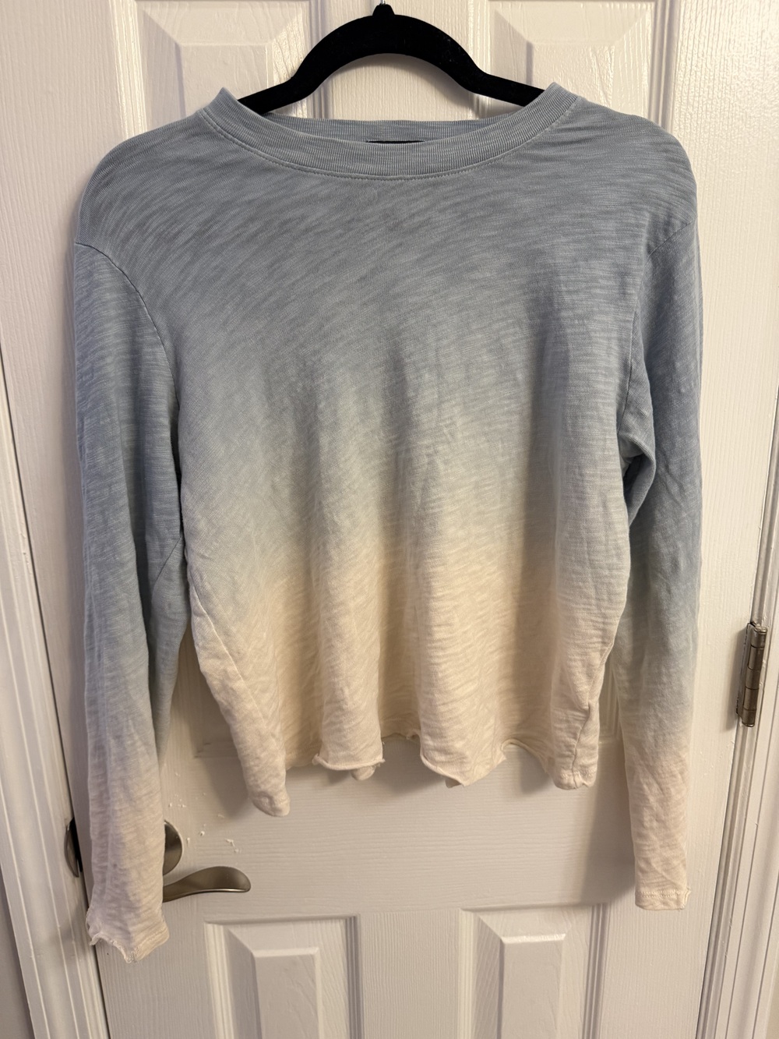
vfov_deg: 71.6
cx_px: 390
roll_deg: +0.7
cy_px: 520
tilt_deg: -15.7
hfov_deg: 56.8
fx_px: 720
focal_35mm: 24
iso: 250
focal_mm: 6.76
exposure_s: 1/60
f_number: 1.78
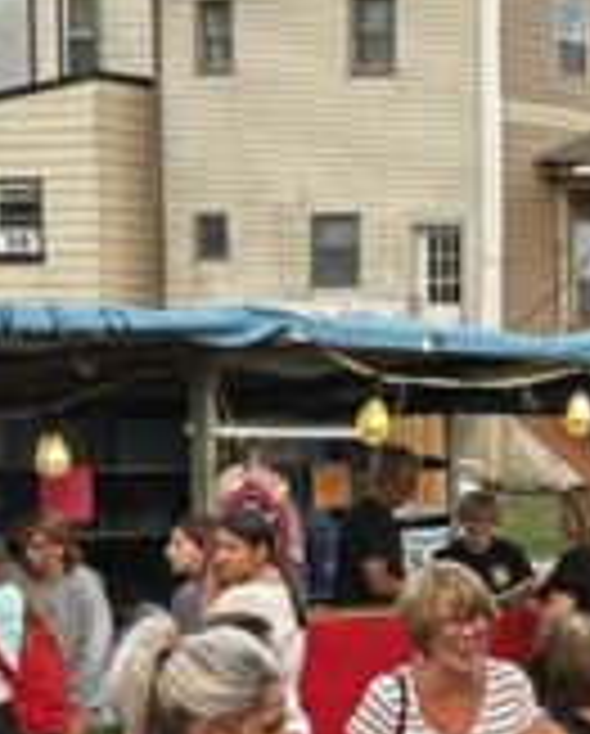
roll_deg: -1.2
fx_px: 3200
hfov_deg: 10.4
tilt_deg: -6.5
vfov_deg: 12.8
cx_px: 712
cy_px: 815
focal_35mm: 147
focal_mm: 6.86
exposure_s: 1/163
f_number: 1.78
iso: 80
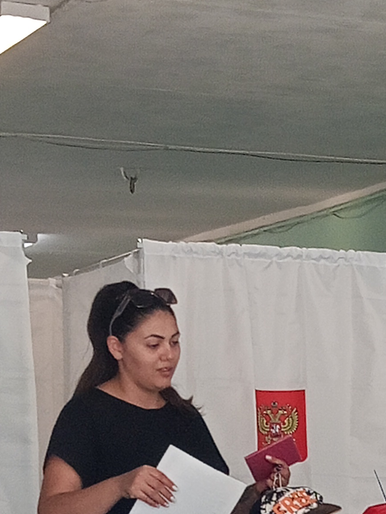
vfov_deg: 13.4
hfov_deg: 10.2
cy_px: 668
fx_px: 2112
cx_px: 485
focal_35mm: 142
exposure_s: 1/100
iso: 80
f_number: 1.8
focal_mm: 3.98
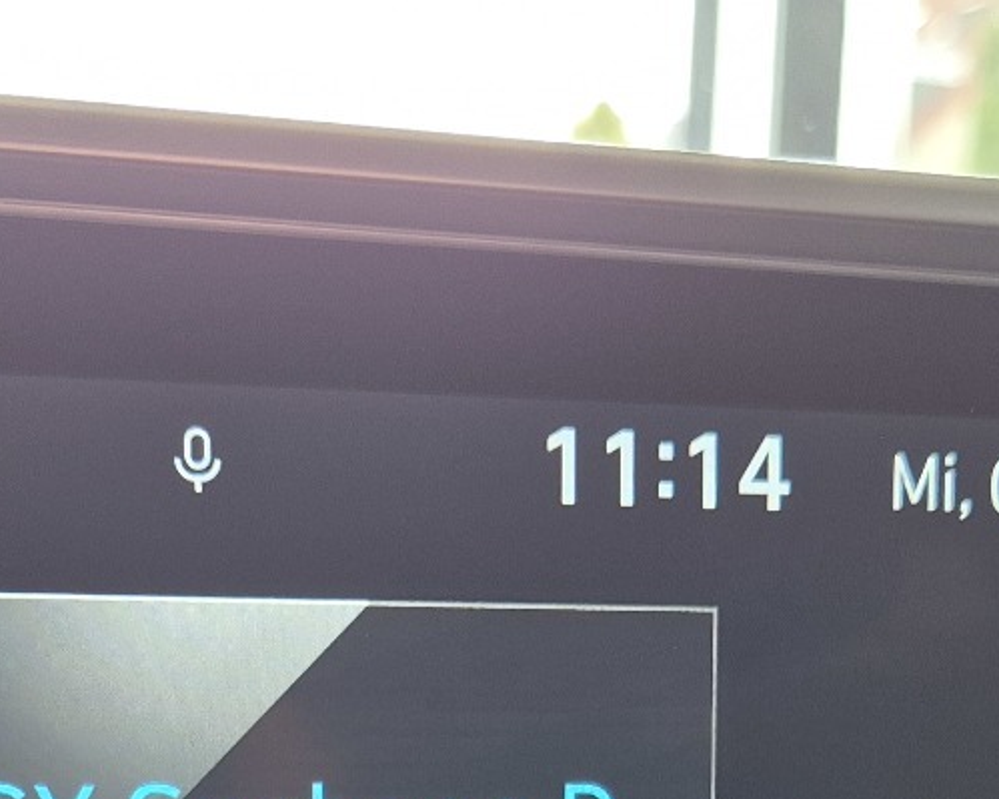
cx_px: 448
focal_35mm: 81
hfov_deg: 23.6
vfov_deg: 17.3
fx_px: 2394
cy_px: 1155
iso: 200
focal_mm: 5.4
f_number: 1.8
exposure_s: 1/180
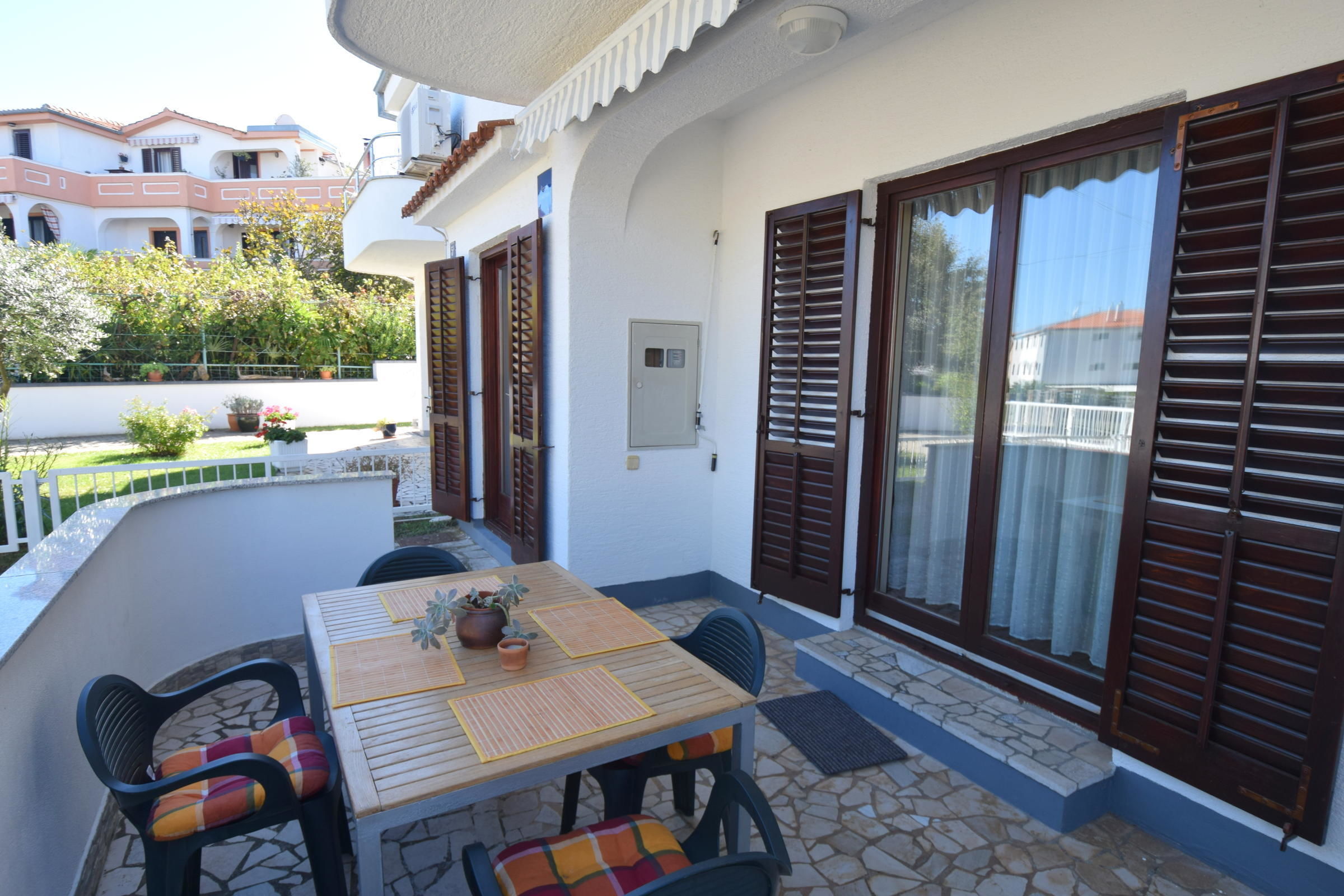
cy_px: 448
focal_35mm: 18
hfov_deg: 90.0
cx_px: 672
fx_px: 672
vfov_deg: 67.4
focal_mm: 12
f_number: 5.6
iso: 200
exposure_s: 1/160
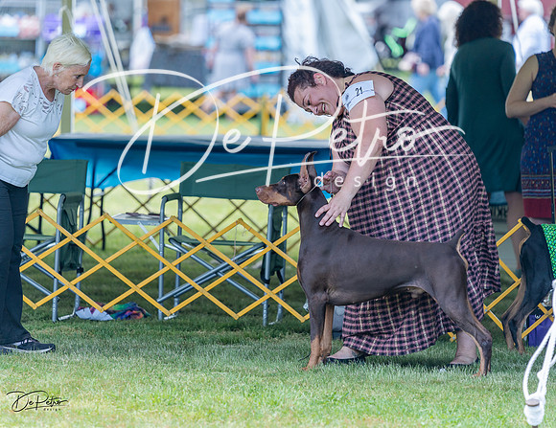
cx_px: 279
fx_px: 4363
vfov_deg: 5.6
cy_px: 180
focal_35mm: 269
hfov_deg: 7.3
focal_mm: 200
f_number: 3.2
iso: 125
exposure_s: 1/500
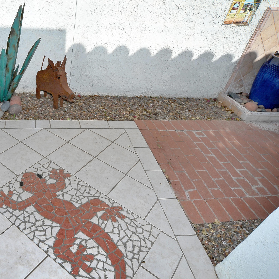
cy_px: 145
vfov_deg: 62.9
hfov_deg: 58.0
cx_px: 55
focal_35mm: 25
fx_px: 228
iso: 320
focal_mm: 18
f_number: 14
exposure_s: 1/320
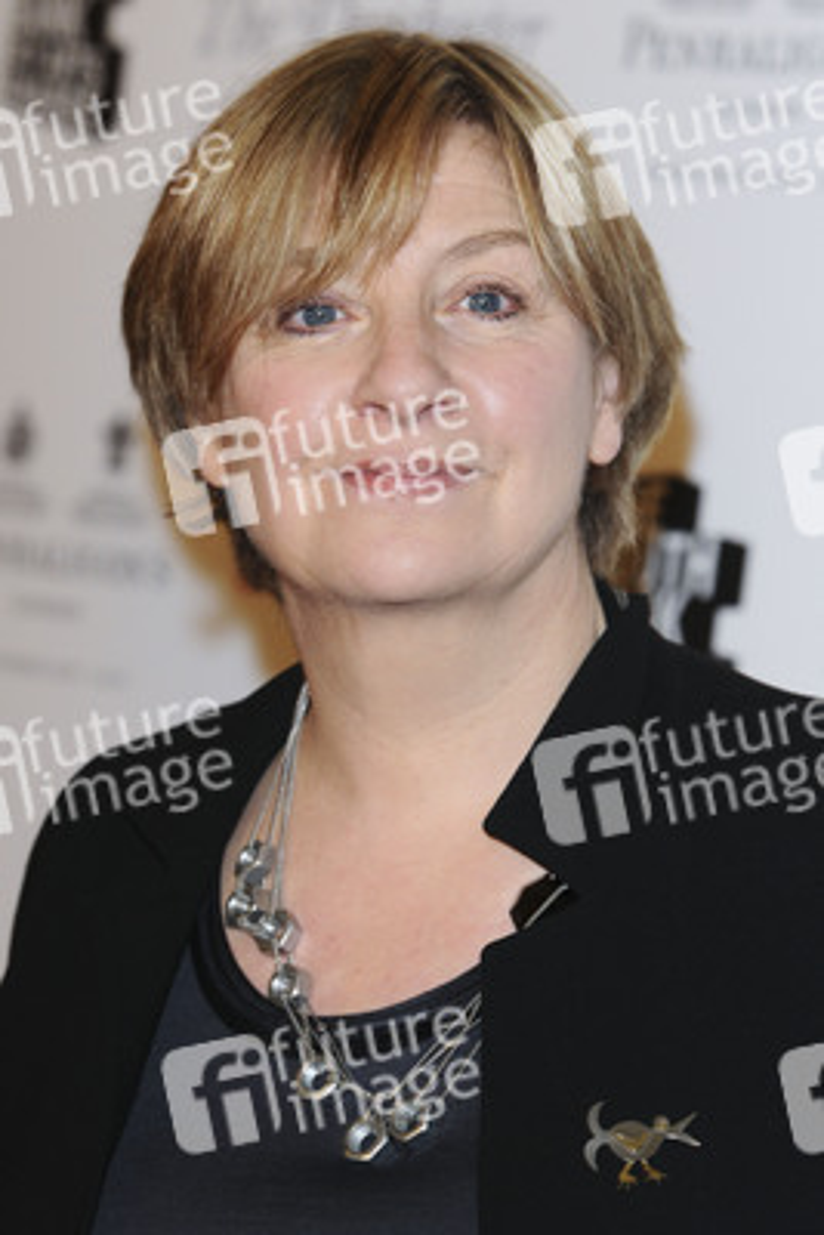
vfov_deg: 13.0
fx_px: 5402
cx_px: 412
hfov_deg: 8.7
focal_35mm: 158
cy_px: 618
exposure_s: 1/160
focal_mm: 105
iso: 640
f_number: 4.5
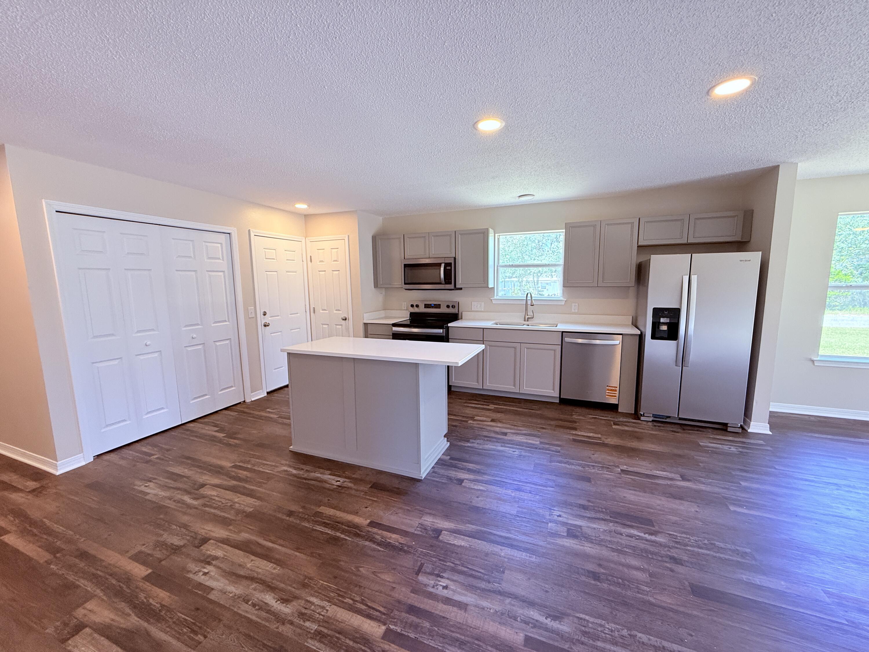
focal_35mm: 14
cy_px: 326
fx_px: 351
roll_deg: +0.4
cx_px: 434
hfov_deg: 102.1
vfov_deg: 85.7
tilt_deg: -6.2
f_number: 2.2
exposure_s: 1/120
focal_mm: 2.22
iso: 160
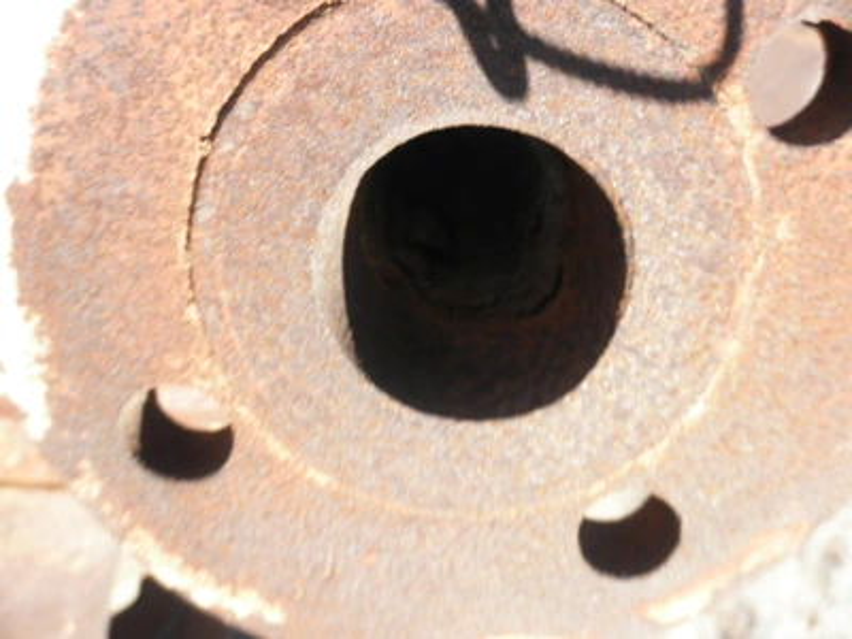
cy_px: 320
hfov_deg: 52.6
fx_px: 861
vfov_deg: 40.7
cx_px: 426
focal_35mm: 35
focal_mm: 6.1
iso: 64
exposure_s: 1/160
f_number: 3.2
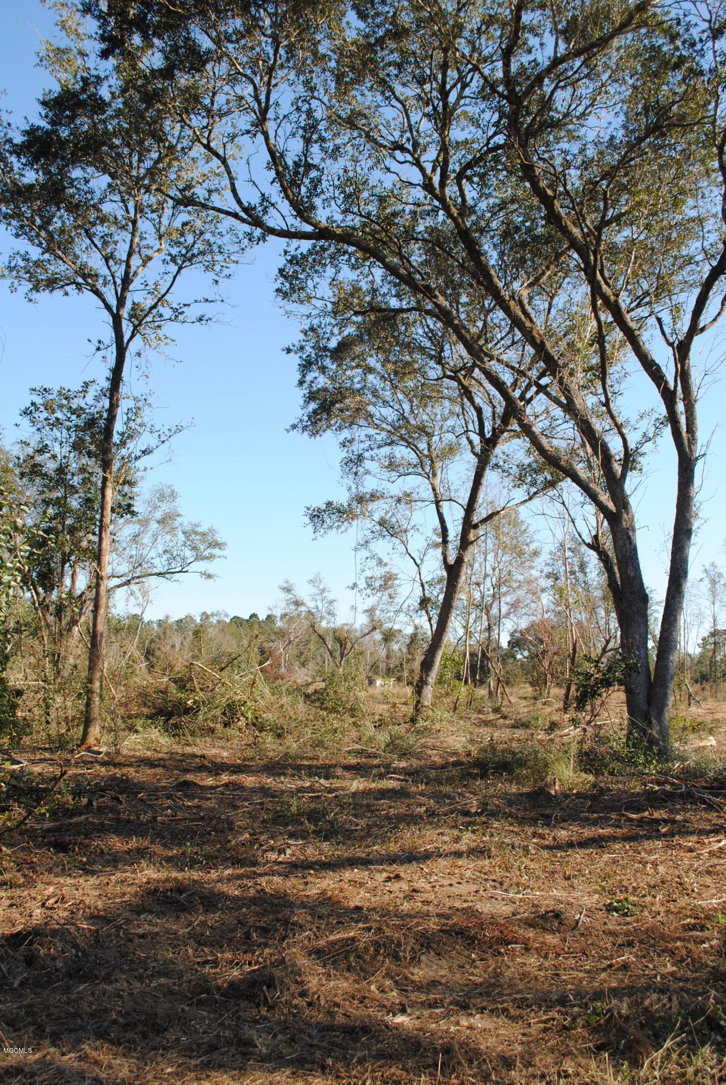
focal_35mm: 33
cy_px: 542
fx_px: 996
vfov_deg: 57.2
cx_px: 363
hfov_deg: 40.1
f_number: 7.1
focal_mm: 22
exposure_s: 1/200
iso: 100
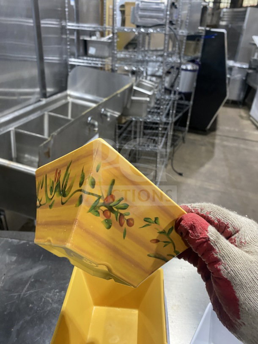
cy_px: 172
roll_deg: -6.5
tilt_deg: -27.3
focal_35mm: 26
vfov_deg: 67.3
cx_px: 129
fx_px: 258
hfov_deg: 53.1
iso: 250
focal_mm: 4.25
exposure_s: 1/60
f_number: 1.8
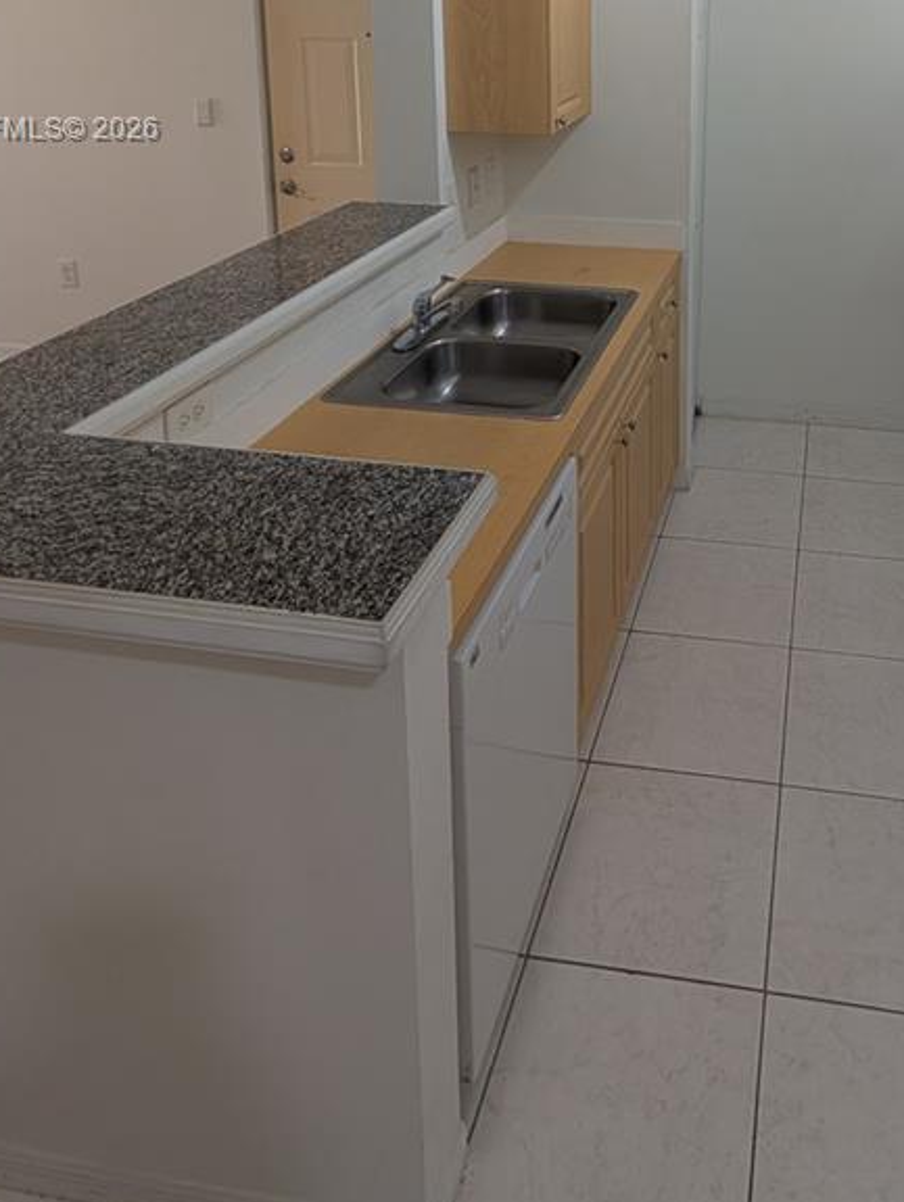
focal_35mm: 25
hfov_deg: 51.7
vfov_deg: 59.5
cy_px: 131
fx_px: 869
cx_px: 715
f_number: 1.7
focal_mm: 2.02
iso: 68
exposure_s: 1/60
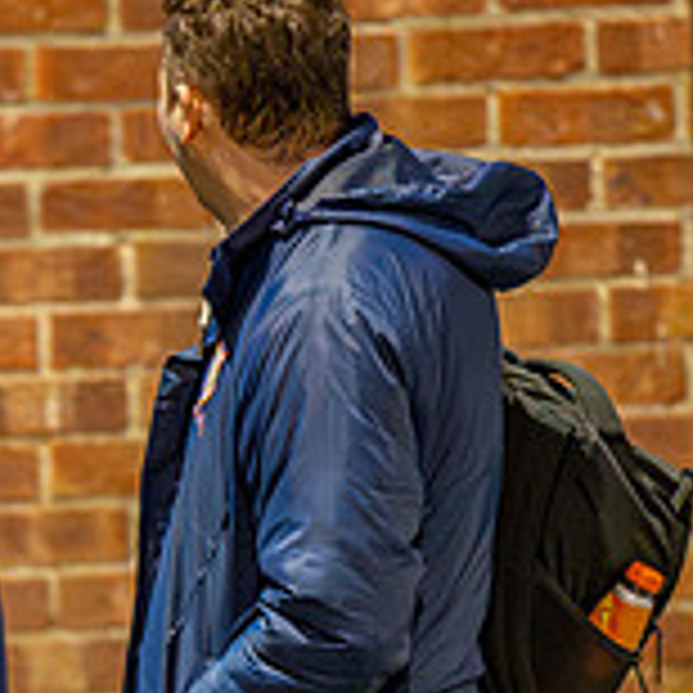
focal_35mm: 1278
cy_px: 1014
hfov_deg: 1.4
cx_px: -441
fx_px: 28946
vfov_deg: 1.4
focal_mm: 300
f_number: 2.8
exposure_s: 1/400
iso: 8000
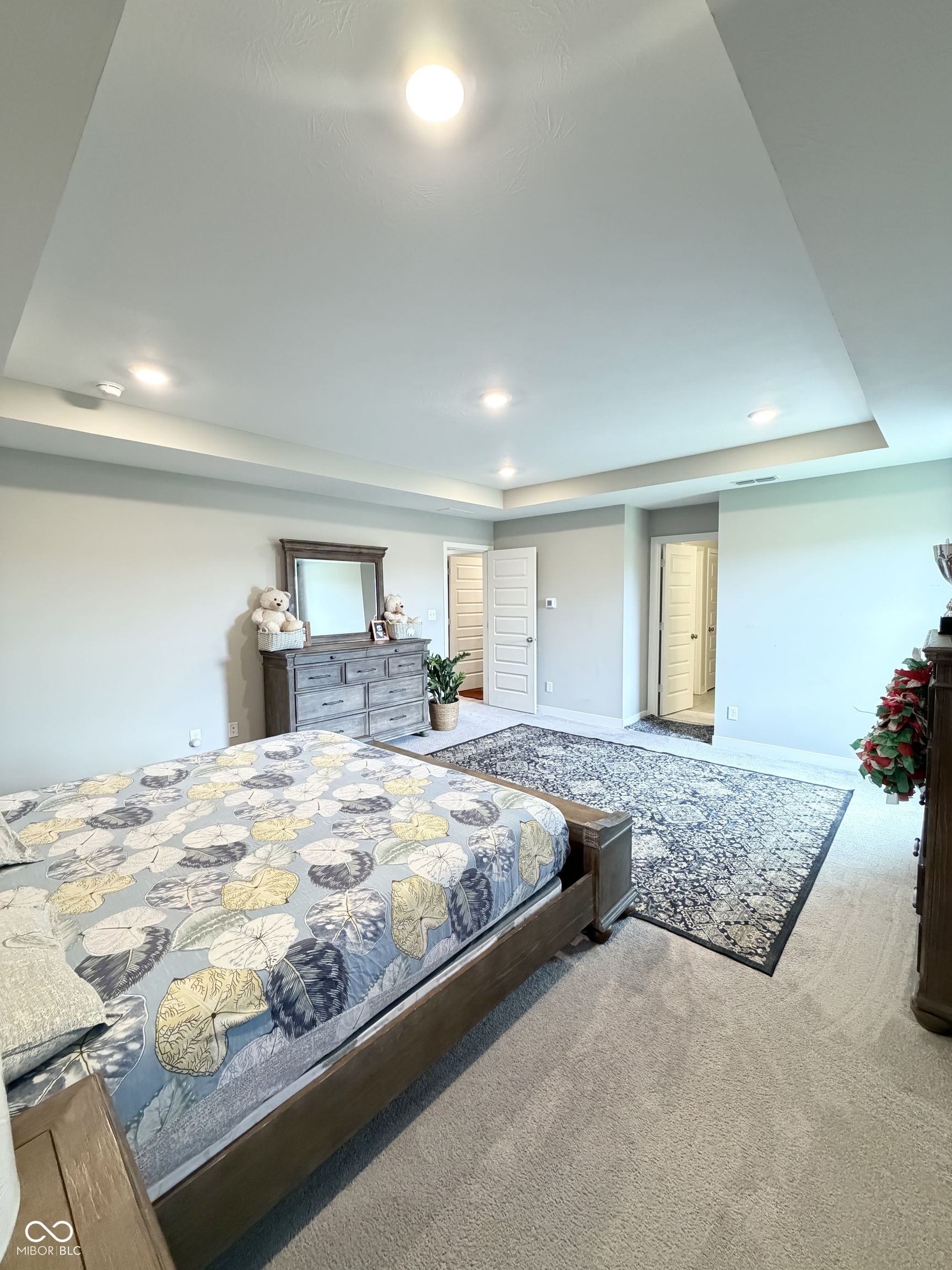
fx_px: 513
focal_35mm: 14
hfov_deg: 85.7
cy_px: 635
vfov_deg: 102.1
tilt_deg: -4.3
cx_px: 476
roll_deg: +0.1
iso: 800
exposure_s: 1/60
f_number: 2.2
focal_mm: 2.22
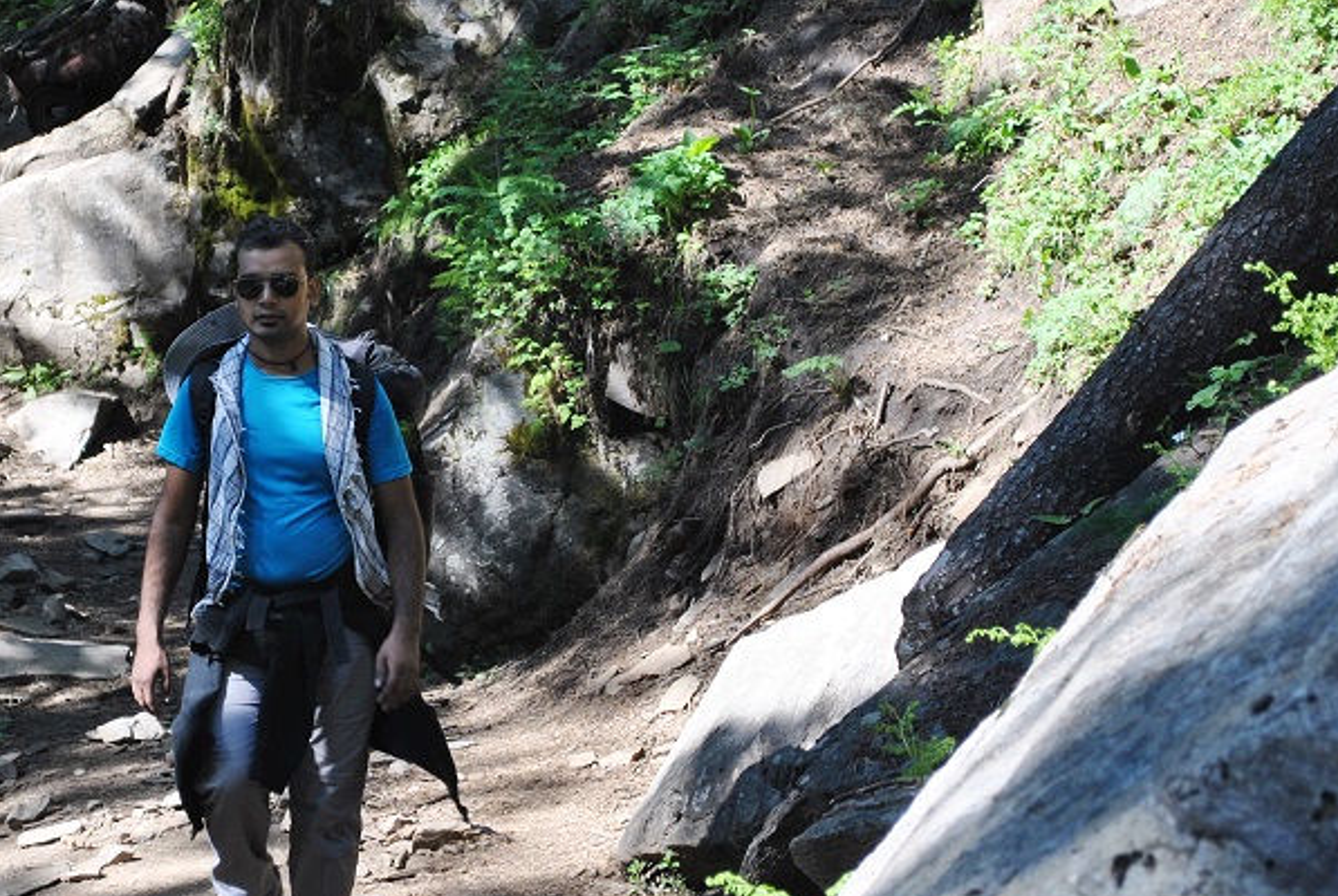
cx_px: 312
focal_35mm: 134
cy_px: 365
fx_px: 4981
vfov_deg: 10.3
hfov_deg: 15.2
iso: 160
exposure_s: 1/125
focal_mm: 55
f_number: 5.6
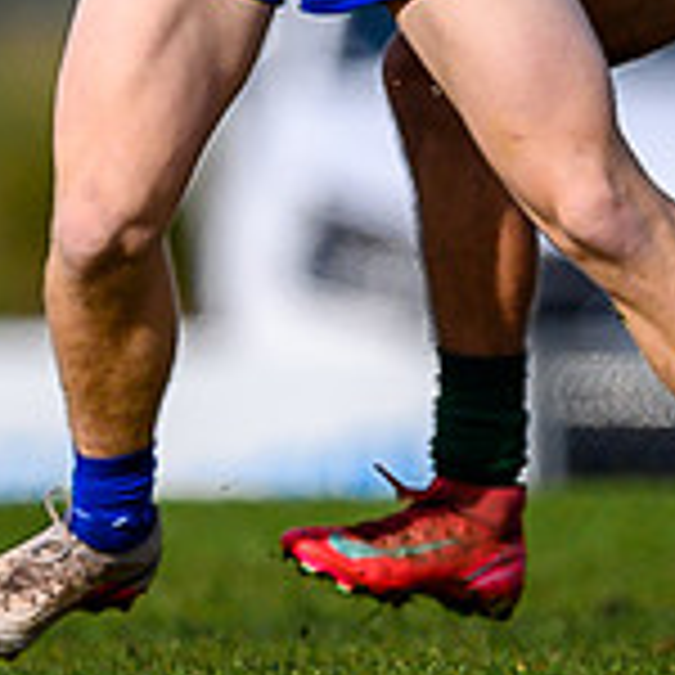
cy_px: -47
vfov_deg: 0.5
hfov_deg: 0.5
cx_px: 151
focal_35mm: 3488
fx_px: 76950
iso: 140
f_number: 4
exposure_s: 1/1600
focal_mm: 500
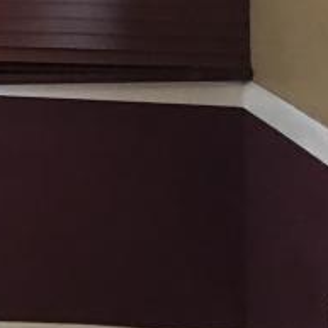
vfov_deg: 12.5
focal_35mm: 131
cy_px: -195
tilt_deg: -0.9
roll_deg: +0.1
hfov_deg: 11.5
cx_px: -399
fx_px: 1404
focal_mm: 3.99
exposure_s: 1/15
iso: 100
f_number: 1.8
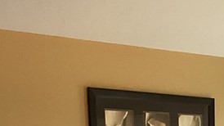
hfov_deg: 16.6
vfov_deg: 8.7
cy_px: 301
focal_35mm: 126
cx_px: 235
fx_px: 748
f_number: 2.4
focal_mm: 3.3
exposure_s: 1/50
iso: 125
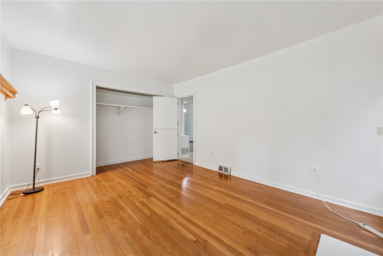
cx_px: 192
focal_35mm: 14
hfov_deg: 104.2
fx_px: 149
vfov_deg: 81.2
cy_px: 128
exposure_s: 1/2.5
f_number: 11
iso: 50
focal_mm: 14
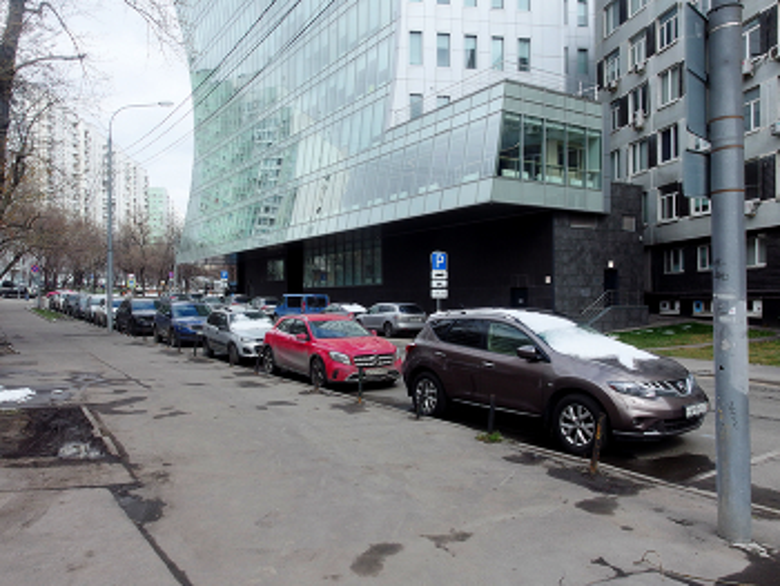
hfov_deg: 63.4
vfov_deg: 49.8
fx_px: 631
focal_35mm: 28
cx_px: 390
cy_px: 293
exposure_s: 1/320
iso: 200
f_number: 5.6
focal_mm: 6
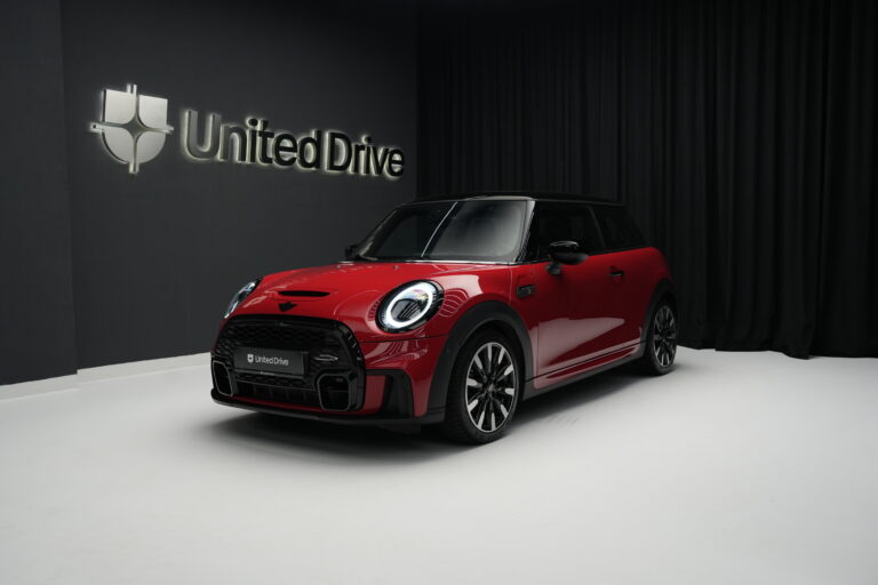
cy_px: 292
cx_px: 439
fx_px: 780
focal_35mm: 32
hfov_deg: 58.7
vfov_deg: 41.1
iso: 800
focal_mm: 32
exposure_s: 1/40
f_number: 4.5
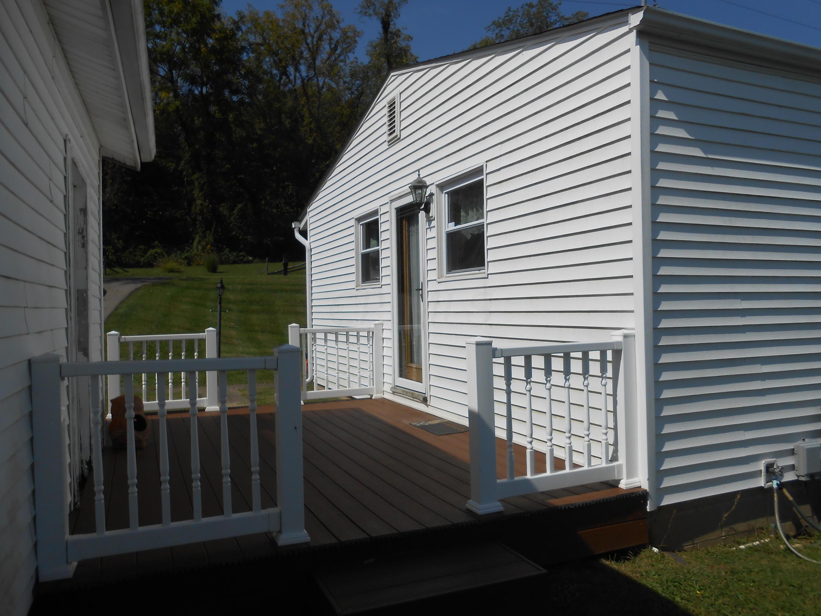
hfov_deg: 67.3
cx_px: 410
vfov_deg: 53.1
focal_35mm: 26
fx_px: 617
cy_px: 308
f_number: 11.5
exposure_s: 1/320
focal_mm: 4.6
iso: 80
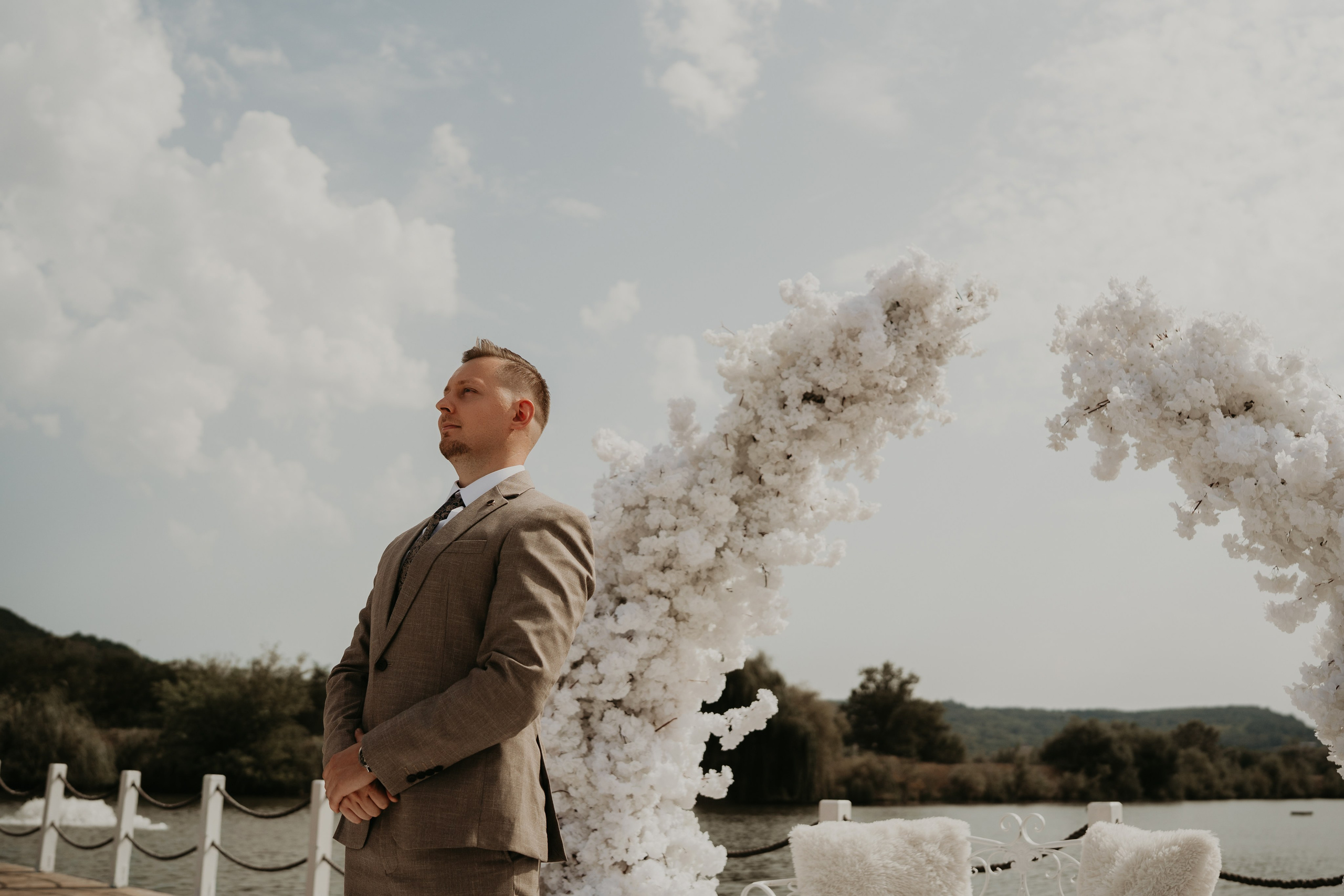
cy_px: 448
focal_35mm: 35
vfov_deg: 37.9
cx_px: 672
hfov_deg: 54.4
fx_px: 1307
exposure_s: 1/4000
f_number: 2.8
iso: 100
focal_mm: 35
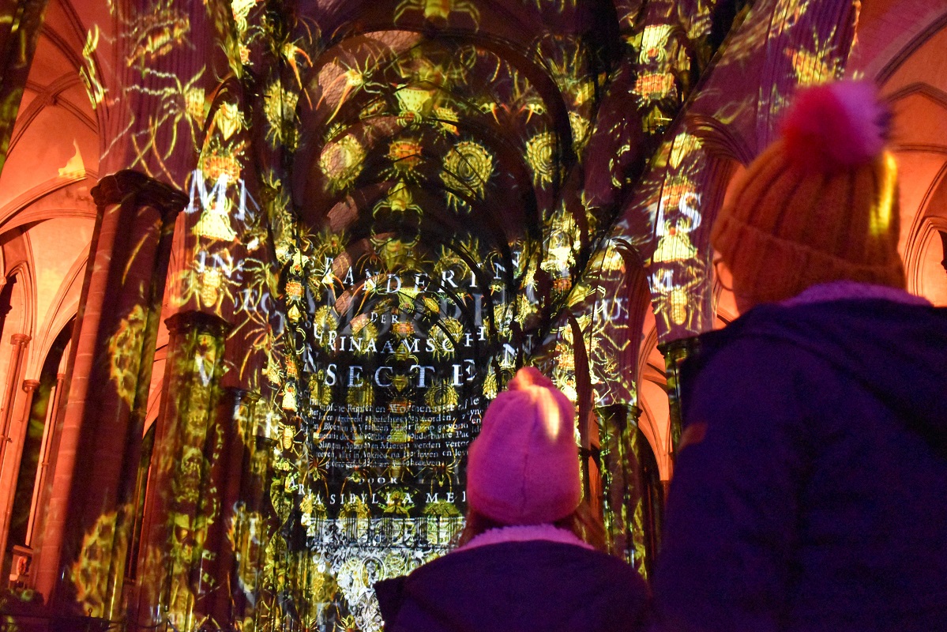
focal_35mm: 27
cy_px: 316
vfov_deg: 48.0
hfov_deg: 67.4
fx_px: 710
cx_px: 474
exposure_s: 1/15
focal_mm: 18
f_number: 3.5
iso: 12800
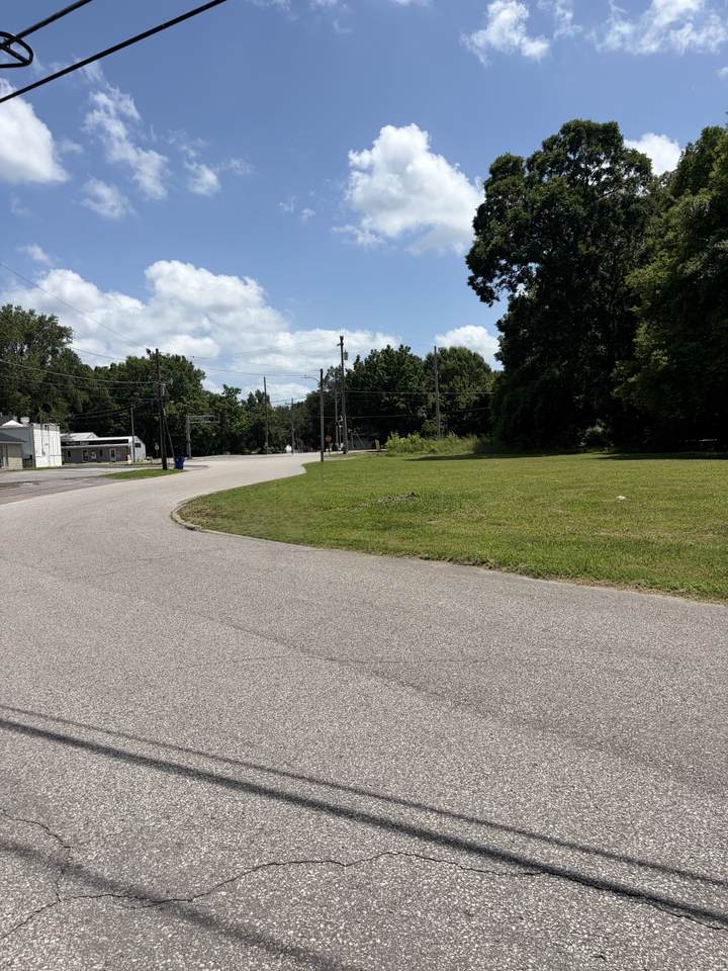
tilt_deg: -2.8
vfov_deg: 67.3
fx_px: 729
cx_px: 364
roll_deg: +1.9
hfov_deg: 53.1
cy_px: 486
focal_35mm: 26
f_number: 1.6
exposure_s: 1/7813
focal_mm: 5.96
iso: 64
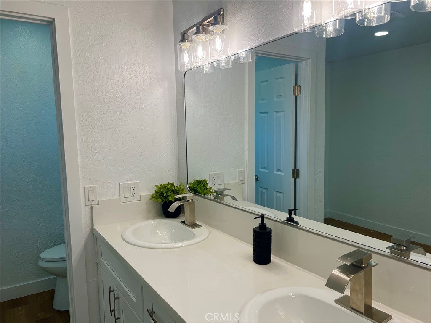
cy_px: 162
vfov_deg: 53.1
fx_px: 324
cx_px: 216
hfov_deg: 67.3
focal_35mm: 26
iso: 50
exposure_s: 1/302
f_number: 1.5
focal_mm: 5.7
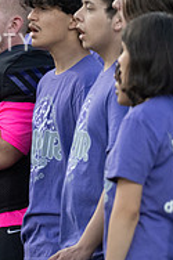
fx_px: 10146
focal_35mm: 1405
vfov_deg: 1.5
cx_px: -235
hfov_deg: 1.0
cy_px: 205
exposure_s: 1/1000
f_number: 5
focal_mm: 400
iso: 3200
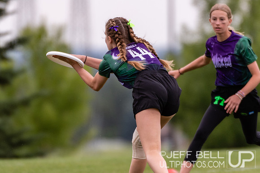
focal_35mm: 1031
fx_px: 7445
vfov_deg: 1.3
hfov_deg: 2.0
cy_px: 104
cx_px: 99
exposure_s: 1/1000
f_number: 4
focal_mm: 400
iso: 400
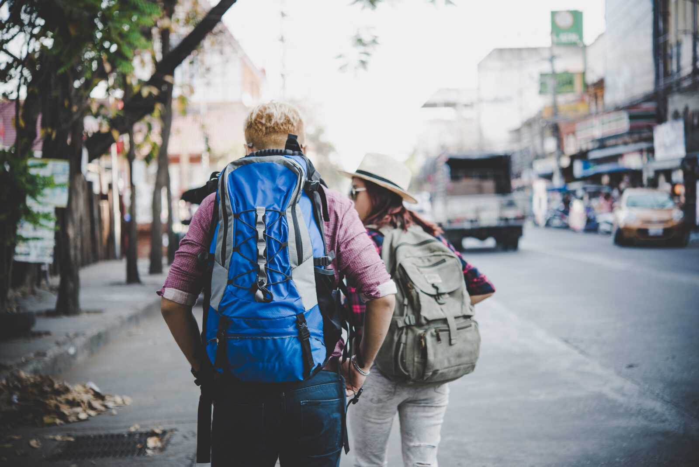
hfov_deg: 33.4
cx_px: 350
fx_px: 1165
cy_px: 234
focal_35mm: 60
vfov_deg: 22.6
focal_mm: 60
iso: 200
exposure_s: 1/160
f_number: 2.8
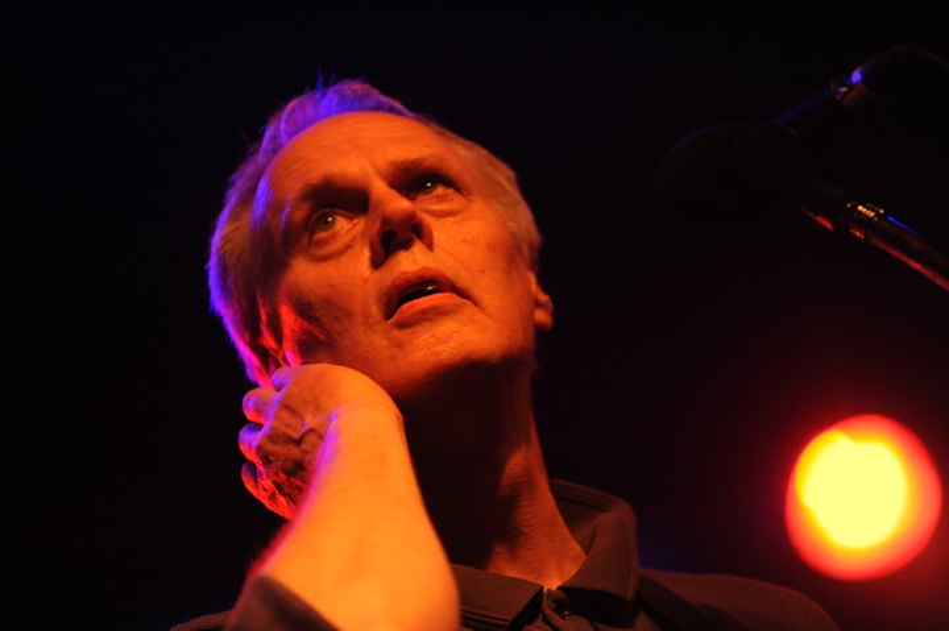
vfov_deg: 6.9
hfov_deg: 10.3
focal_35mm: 200
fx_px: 5268
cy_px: 316
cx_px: 474
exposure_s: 1/125
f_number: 2.8
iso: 2000
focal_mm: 200
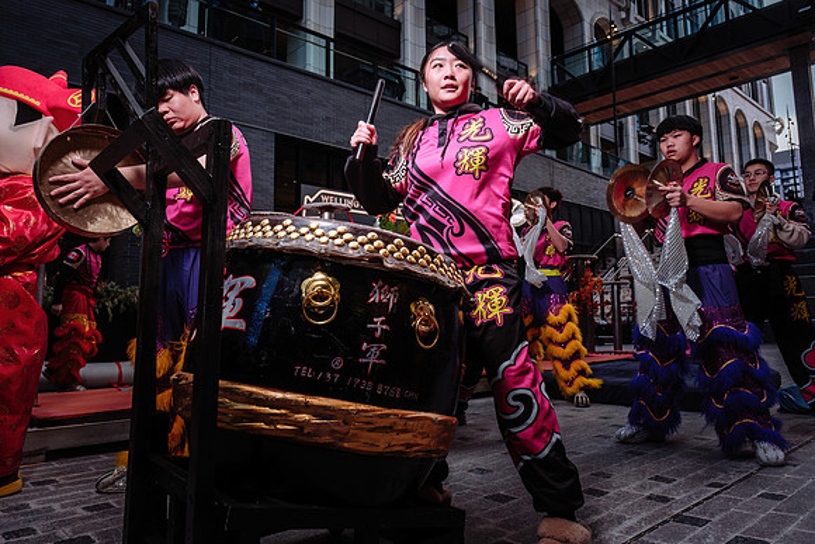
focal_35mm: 26
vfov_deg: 49.8
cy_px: 251
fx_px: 585
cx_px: 439
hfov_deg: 69.6
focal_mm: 16
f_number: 3.6
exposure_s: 1/160
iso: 160
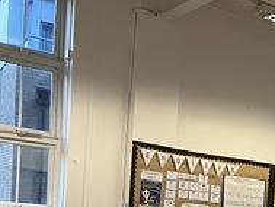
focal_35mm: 74
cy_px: 270
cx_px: 340
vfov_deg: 18.5
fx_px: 588
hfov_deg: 23.7
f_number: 1.8
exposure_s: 1/50
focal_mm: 3.99
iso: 100
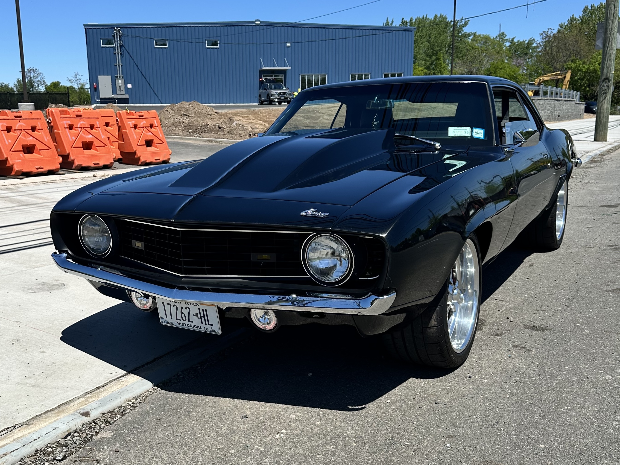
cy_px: 232
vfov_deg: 56.8
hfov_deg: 71.6
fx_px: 430
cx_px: 310
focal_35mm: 24
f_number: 1.78
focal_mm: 6.86
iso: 80
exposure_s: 1/4762
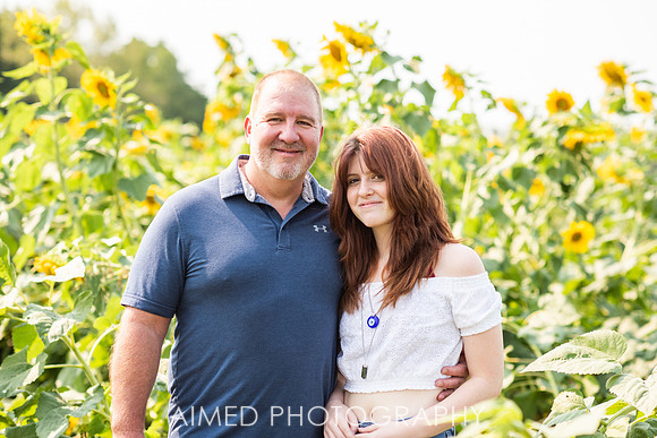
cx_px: 328
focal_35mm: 85
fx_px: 1552
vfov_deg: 16.1
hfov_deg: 23.9
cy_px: 219
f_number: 2.8
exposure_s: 1/800
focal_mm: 85
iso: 125
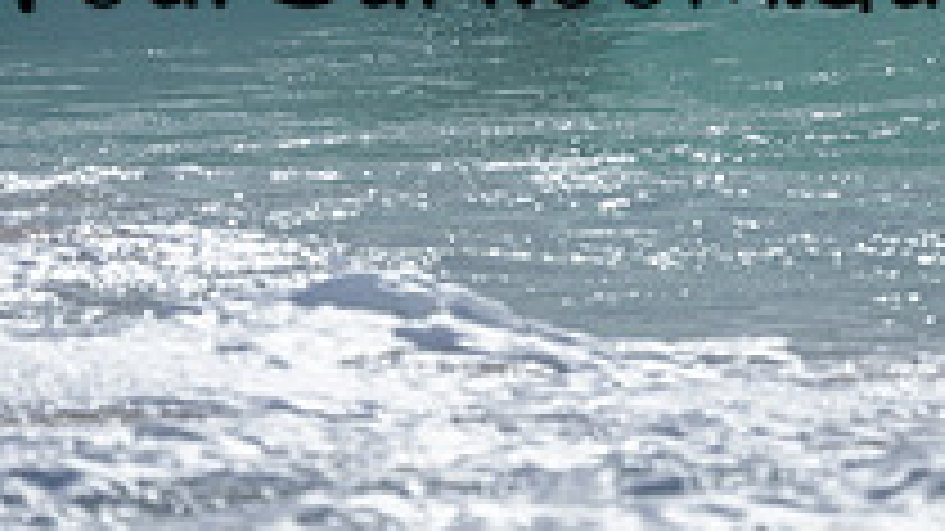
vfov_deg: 0.5
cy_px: -97
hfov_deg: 0.9
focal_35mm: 2320
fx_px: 58119
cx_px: 464
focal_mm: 800
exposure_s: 1/2000
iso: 125
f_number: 6.3
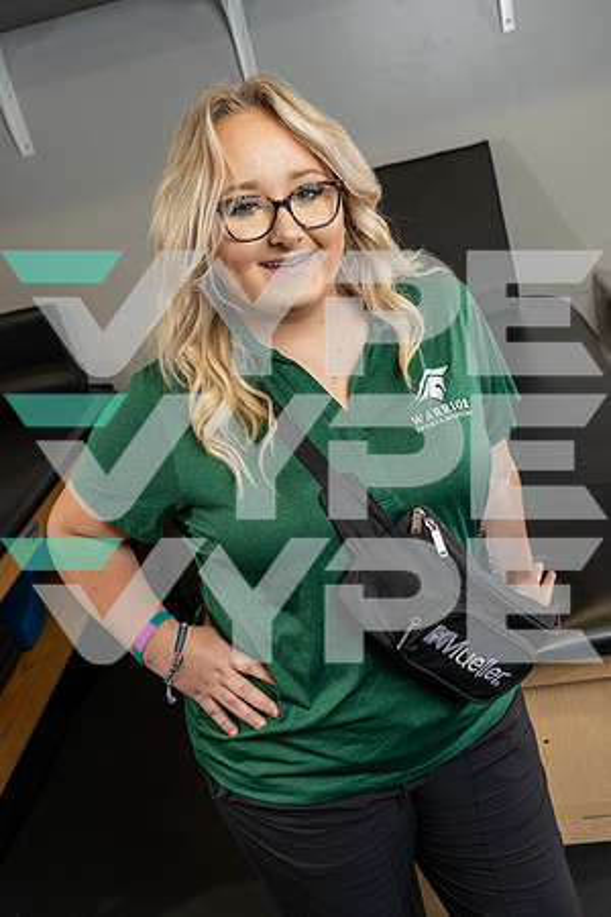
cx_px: 306
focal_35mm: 34
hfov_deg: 38.9
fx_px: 866
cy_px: 458
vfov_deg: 55.8
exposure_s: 1/250
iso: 800
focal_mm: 34
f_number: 7.1
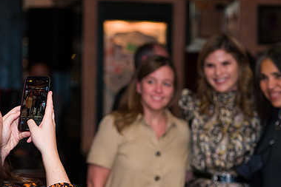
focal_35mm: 107
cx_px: 155
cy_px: 126
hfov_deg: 19.1
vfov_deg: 12.8
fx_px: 835
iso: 1600
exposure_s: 1/125
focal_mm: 70
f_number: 3.2
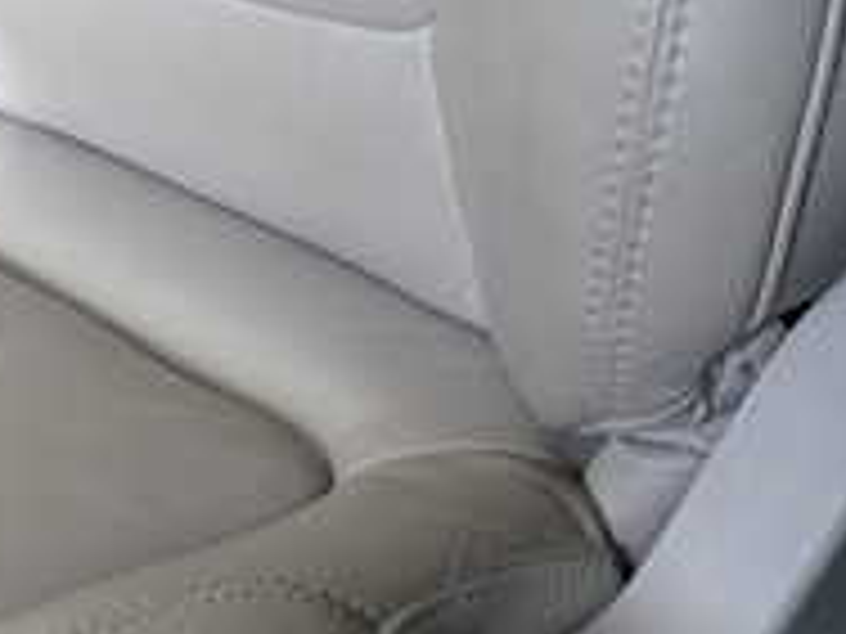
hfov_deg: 23.7
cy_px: 679
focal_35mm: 80
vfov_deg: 17.8
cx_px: 58
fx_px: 1955
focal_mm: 4.5
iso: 125
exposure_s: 1/125
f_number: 2
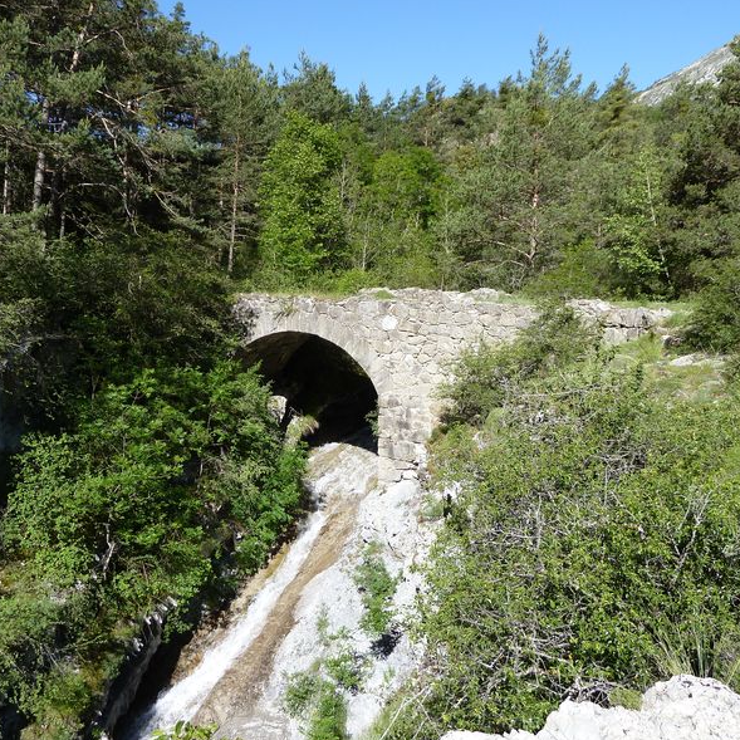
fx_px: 726
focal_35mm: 30
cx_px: 318
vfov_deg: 54.0
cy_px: 368
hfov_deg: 53.8
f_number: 4
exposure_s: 1/400
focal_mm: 4.1
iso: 80
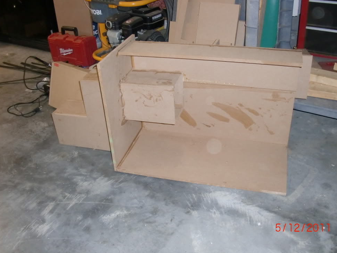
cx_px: 175
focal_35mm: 38
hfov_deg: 49.0
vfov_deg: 37.7
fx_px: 370
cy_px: 122
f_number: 2.8
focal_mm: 6.3
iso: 400
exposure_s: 1/60
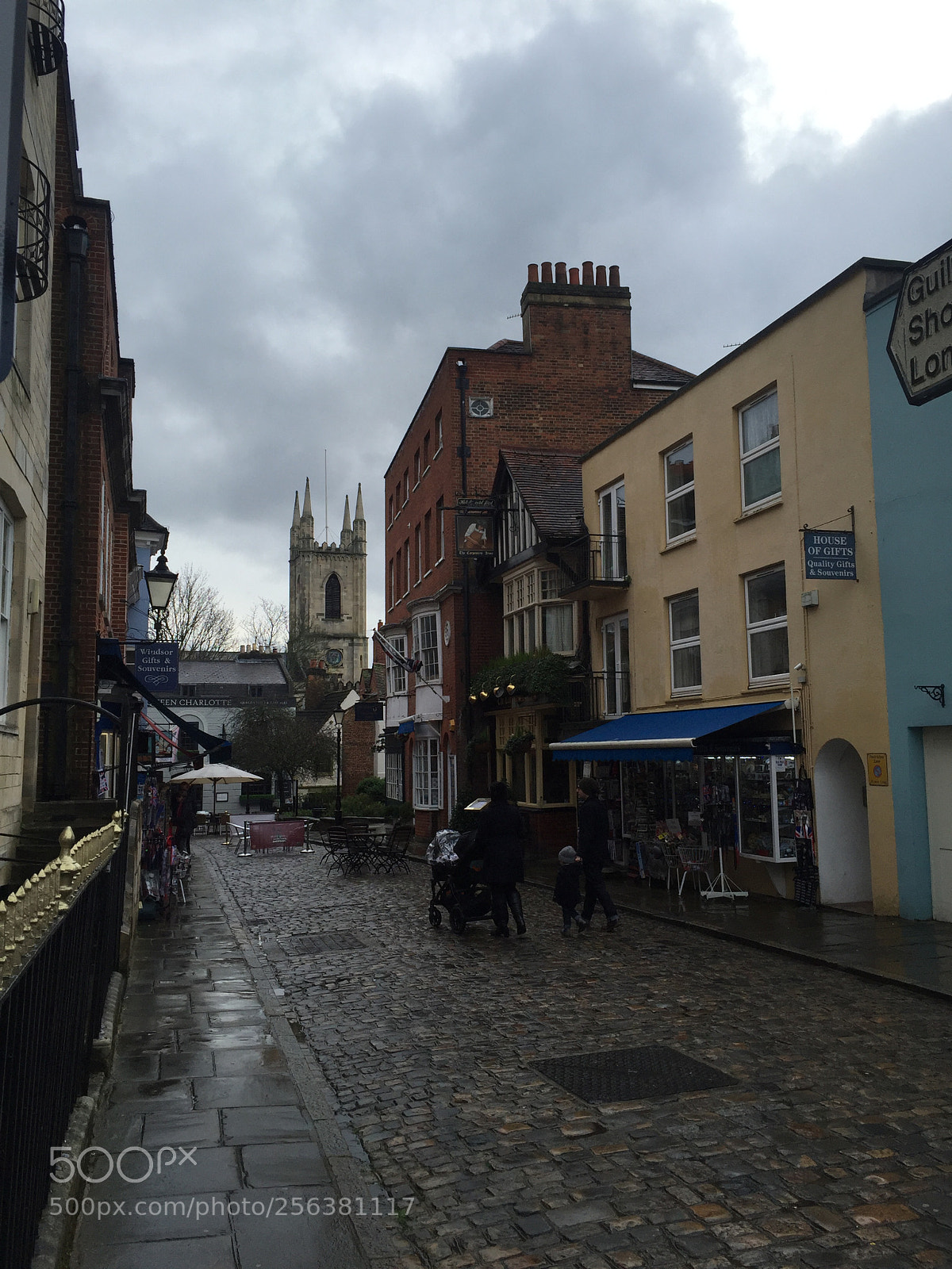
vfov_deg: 61.7
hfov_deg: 48.2
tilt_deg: +4.4
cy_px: 634
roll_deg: +1.1
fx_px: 1063
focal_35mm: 29
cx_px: 476
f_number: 2.2
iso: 32
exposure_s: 1/775
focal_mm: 4.15
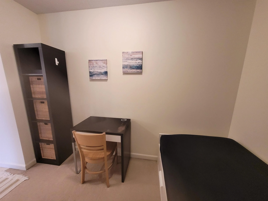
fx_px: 101
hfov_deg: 106.2
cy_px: 100
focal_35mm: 13
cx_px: 134
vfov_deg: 89.9
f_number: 2.2
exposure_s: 1/40
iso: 320
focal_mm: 1.74
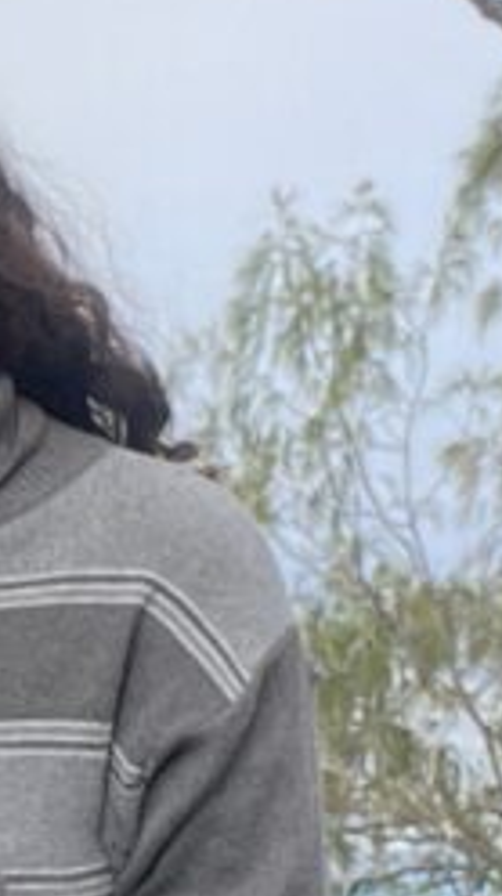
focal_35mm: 135
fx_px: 3203
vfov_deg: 15.9
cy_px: 582
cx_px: -495
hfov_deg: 8.5
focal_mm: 2.71
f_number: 2.2
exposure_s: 1/761
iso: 25
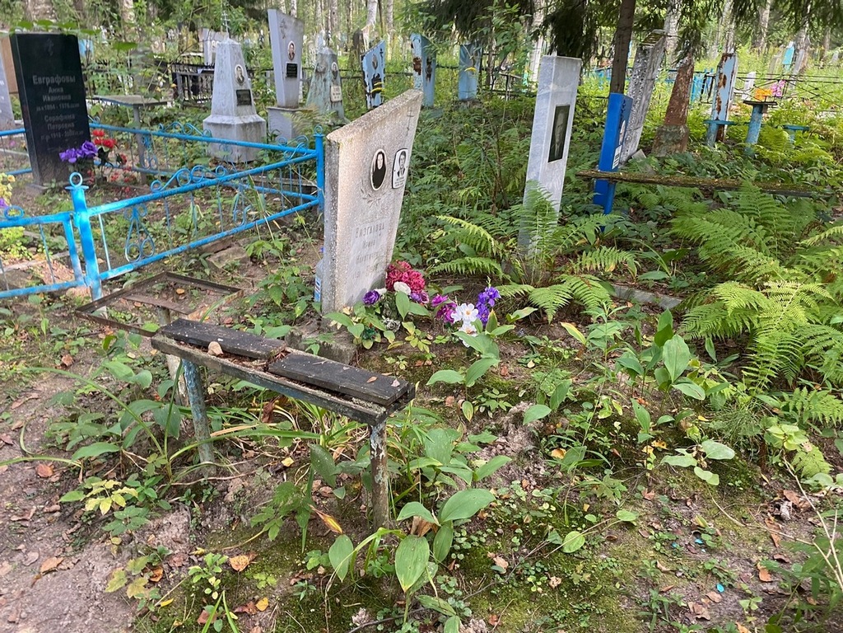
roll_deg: -0.2
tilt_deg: -22.3
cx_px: 422
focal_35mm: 26
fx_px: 633
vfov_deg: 53.1
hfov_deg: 67.3
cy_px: 316
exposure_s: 1/81
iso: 125
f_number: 1.8
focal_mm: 4.25
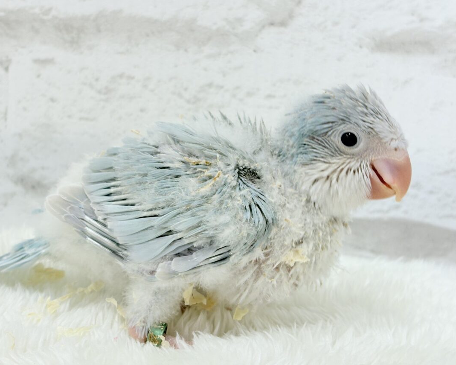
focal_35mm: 57
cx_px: 206
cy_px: 176
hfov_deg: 33.0
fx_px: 769
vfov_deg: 26.7
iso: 40
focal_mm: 5.96
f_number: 1.6
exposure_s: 1/50
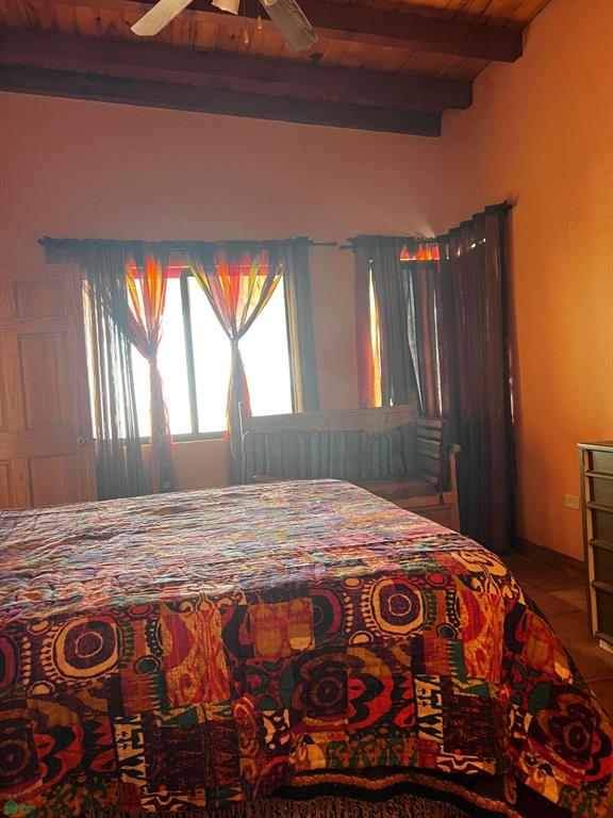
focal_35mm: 26
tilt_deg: -0.1
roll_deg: +4.2
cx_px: 306
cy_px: 409
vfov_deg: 67.3
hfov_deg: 53.1
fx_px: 614
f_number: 1.5
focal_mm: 5.7
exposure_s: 1/60
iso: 200
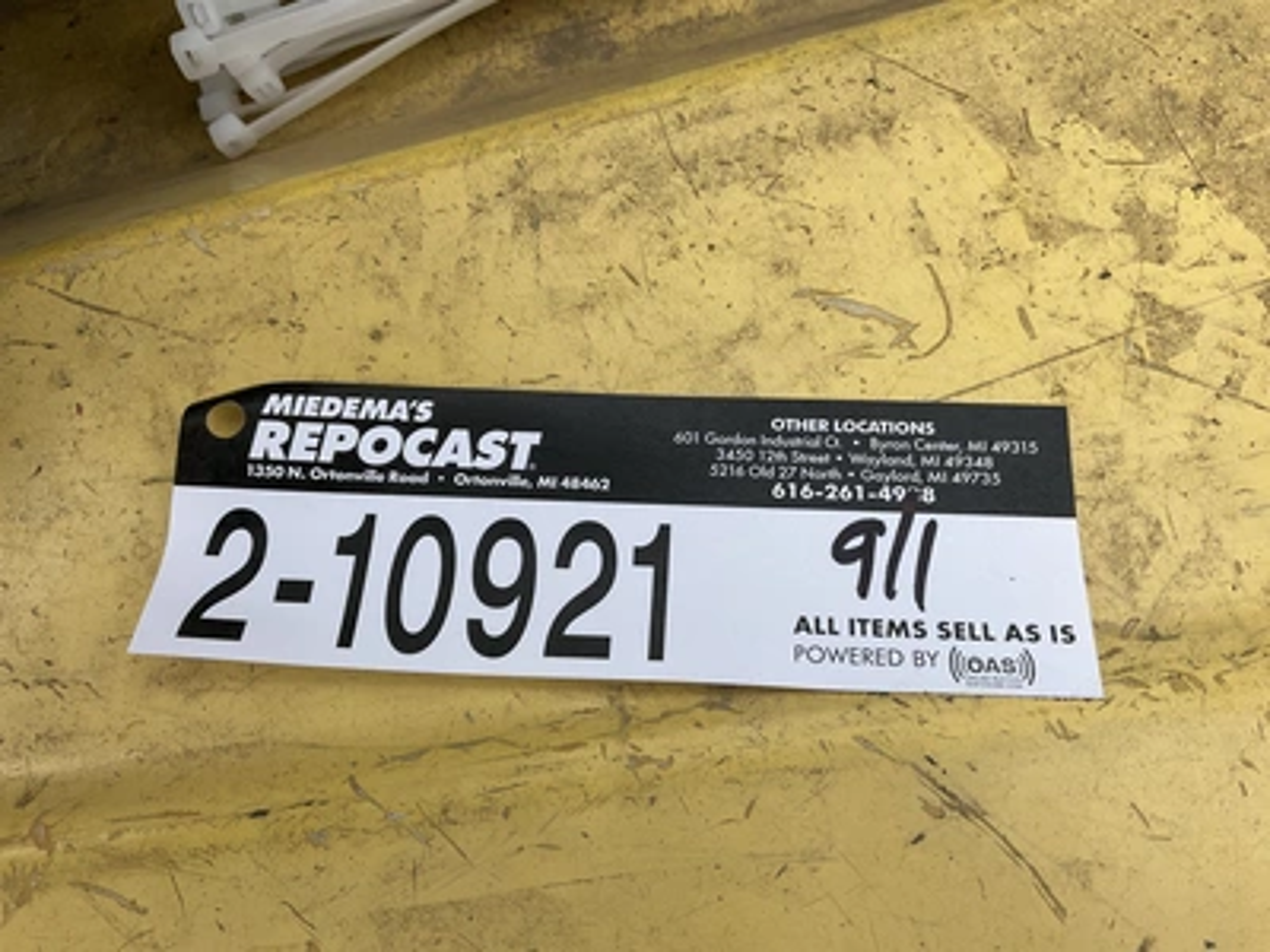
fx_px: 1064
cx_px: 635
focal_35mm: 29
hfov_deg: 61.7
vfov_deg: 48.2
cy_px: 476
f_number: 1.8
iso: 25
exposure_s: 1/529
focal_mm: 3
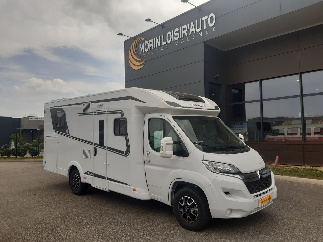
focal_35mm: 26
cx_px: 162
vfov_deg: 53.1
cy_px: 121
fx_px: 243
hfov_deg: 67.3
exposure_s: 1/2037
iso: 40
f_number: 1.7
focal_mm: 3.92
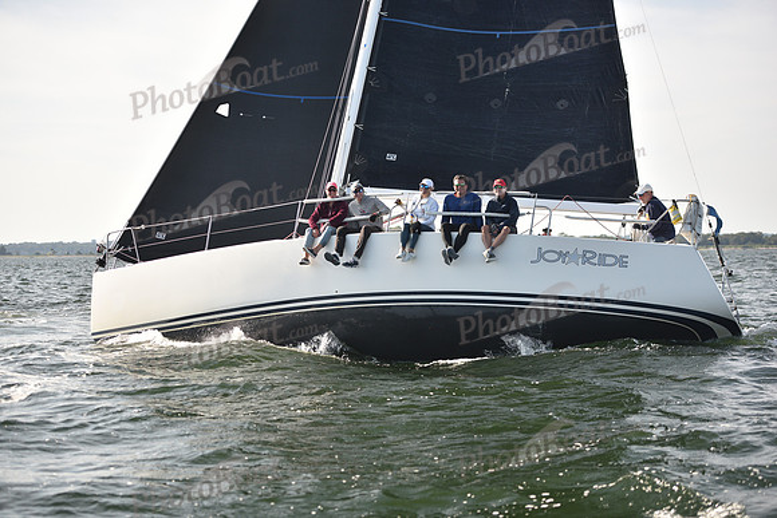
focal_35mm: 70
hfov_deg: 28.8
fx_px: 1511
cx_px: 388
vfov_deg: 19.5
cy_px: 259
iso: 250
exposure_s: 1/800
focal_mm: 70
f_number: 3.2
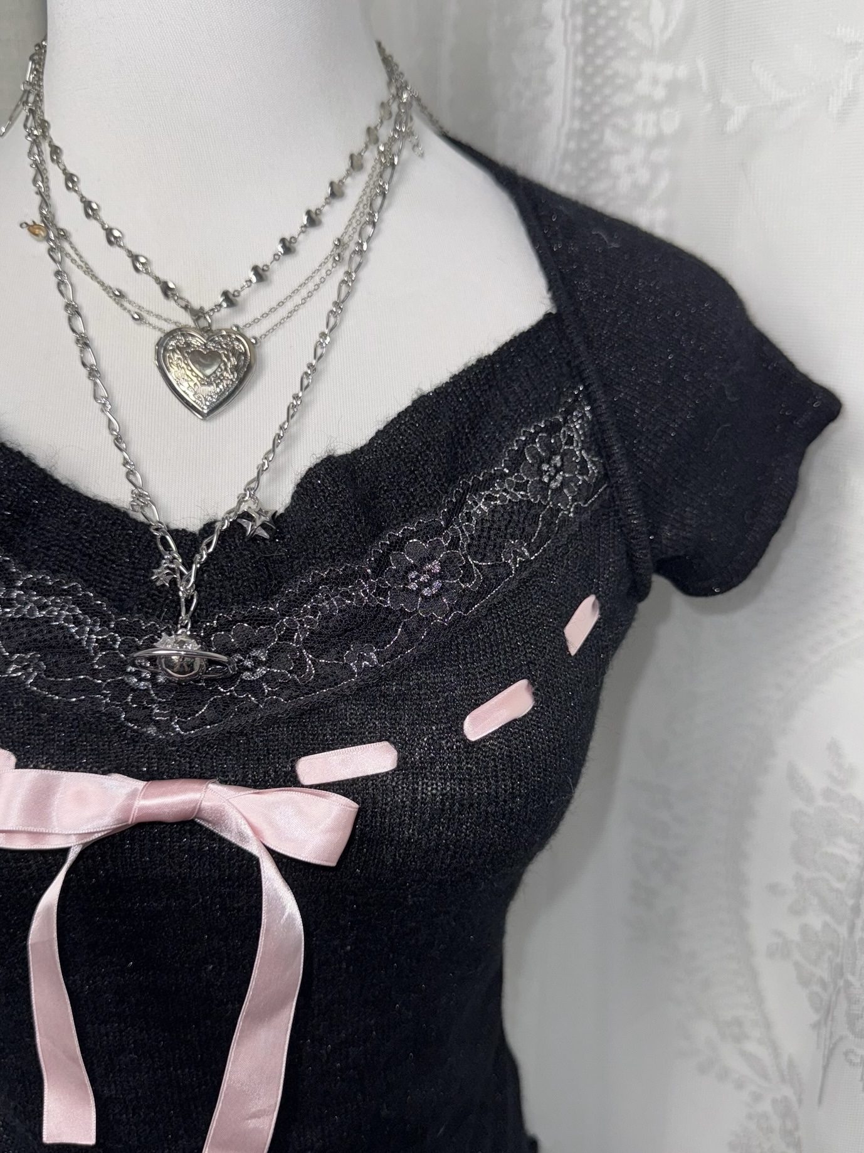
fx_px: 799
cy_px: 576
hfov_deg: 56.8
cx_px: 432
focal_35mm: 24
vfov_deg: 71.6
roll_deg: -0.9
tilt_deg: -18.5
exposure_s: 1/328
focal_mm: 6.76
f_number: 1.78
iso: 50
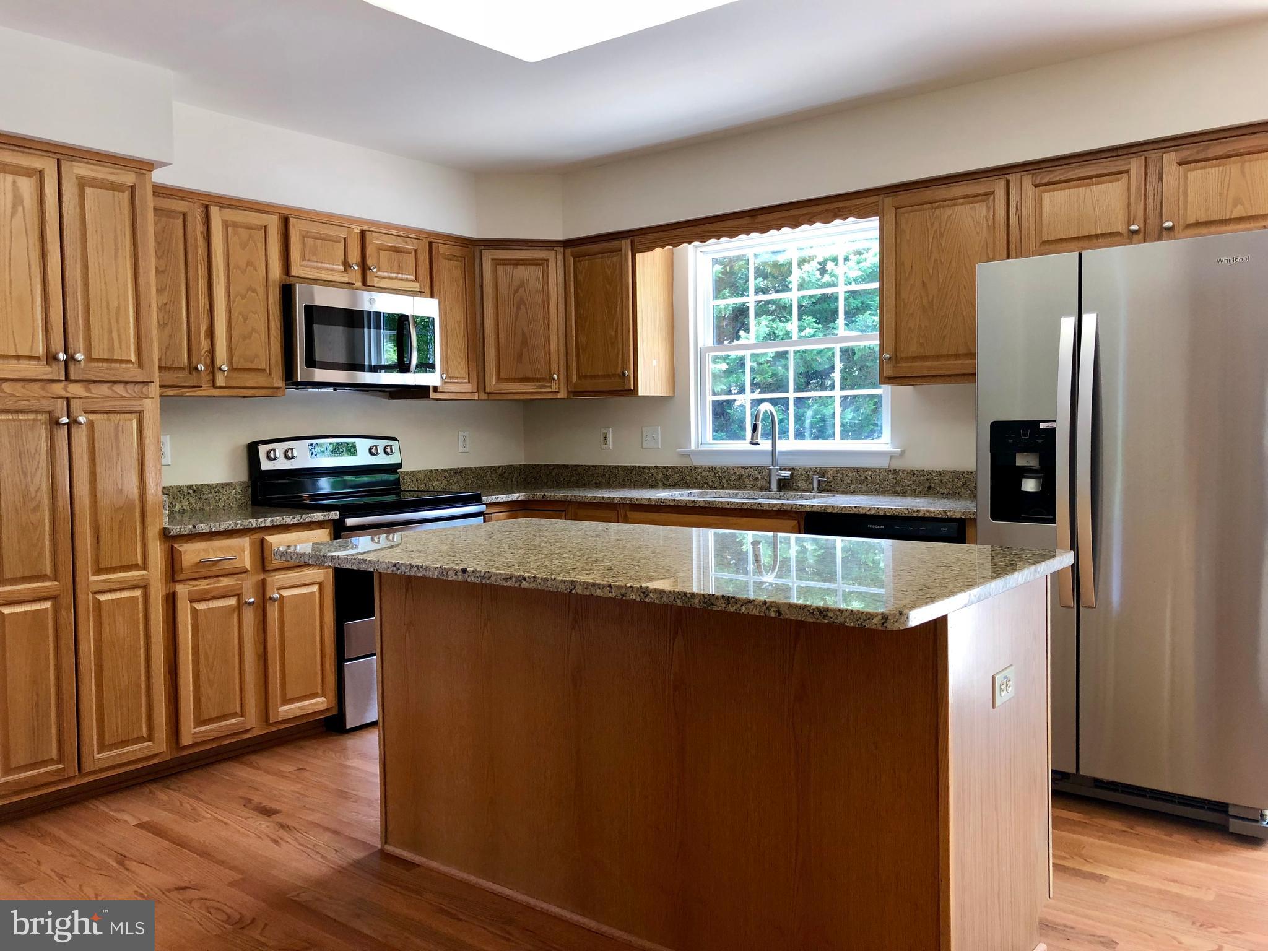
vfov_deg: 49.7
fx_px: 1026
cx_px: 634
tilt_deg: -2.7
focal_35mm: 28
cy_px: 476
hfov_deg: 63.4
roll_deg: +1.5
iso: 20
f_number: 1.8
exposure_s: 1/30
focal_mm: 3.99
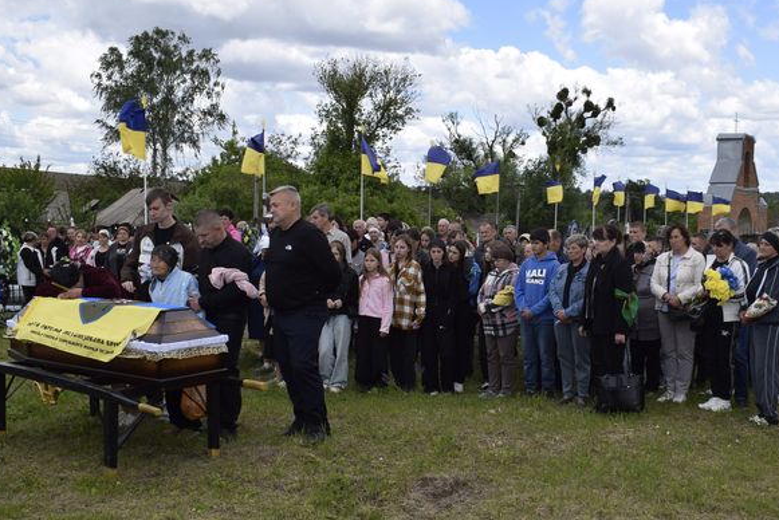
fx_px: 880
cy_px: 277
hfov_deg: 47.7
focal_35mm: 41
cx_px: 422
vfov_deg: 32.9
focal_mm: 21
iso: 100
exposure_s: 1/200
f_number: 9
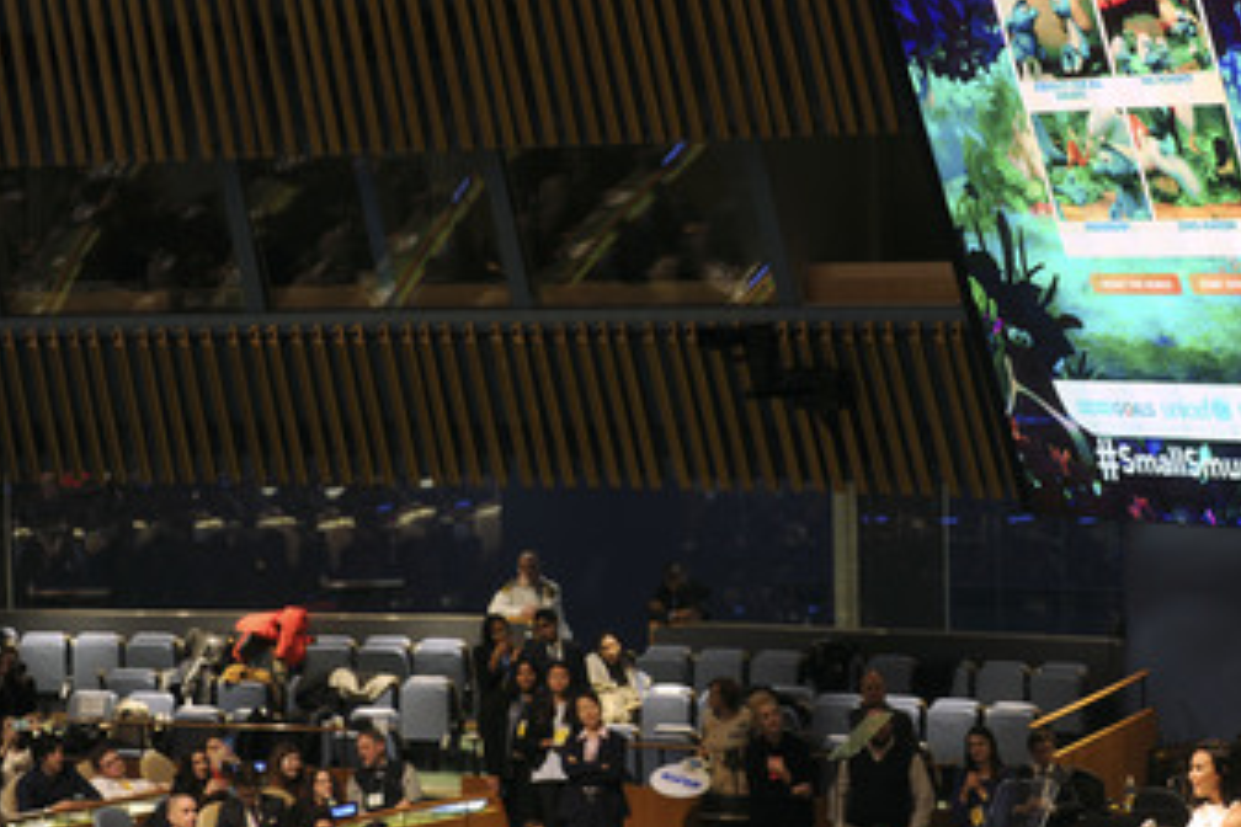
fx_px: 3688
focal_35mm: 107
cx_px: 813
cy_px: 461
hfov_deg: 19.1
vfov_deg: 12.8
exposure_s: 1/125
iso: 1600
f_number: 3.2
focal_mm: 80
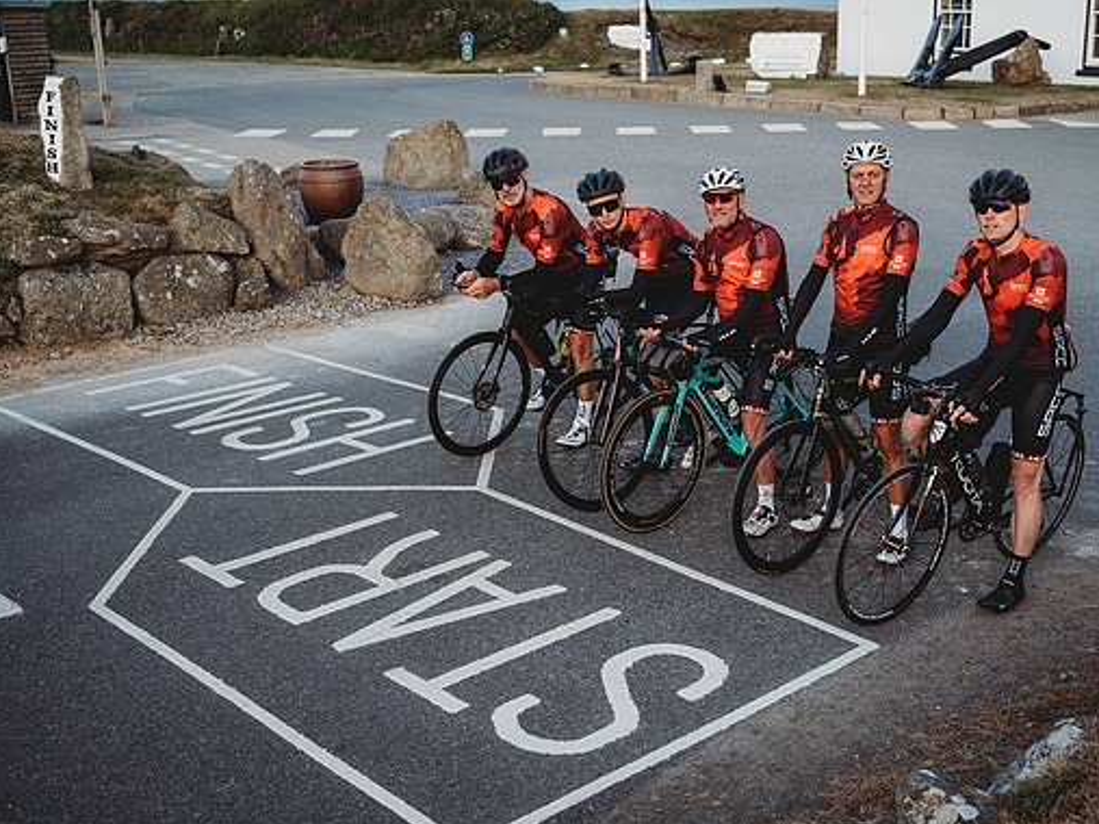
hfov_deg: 42.9
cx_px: 620
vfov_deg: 32.9
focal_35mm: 44
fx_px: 1397
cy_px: 416
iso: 140
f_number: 3.5
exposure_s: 1/160
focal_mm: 40
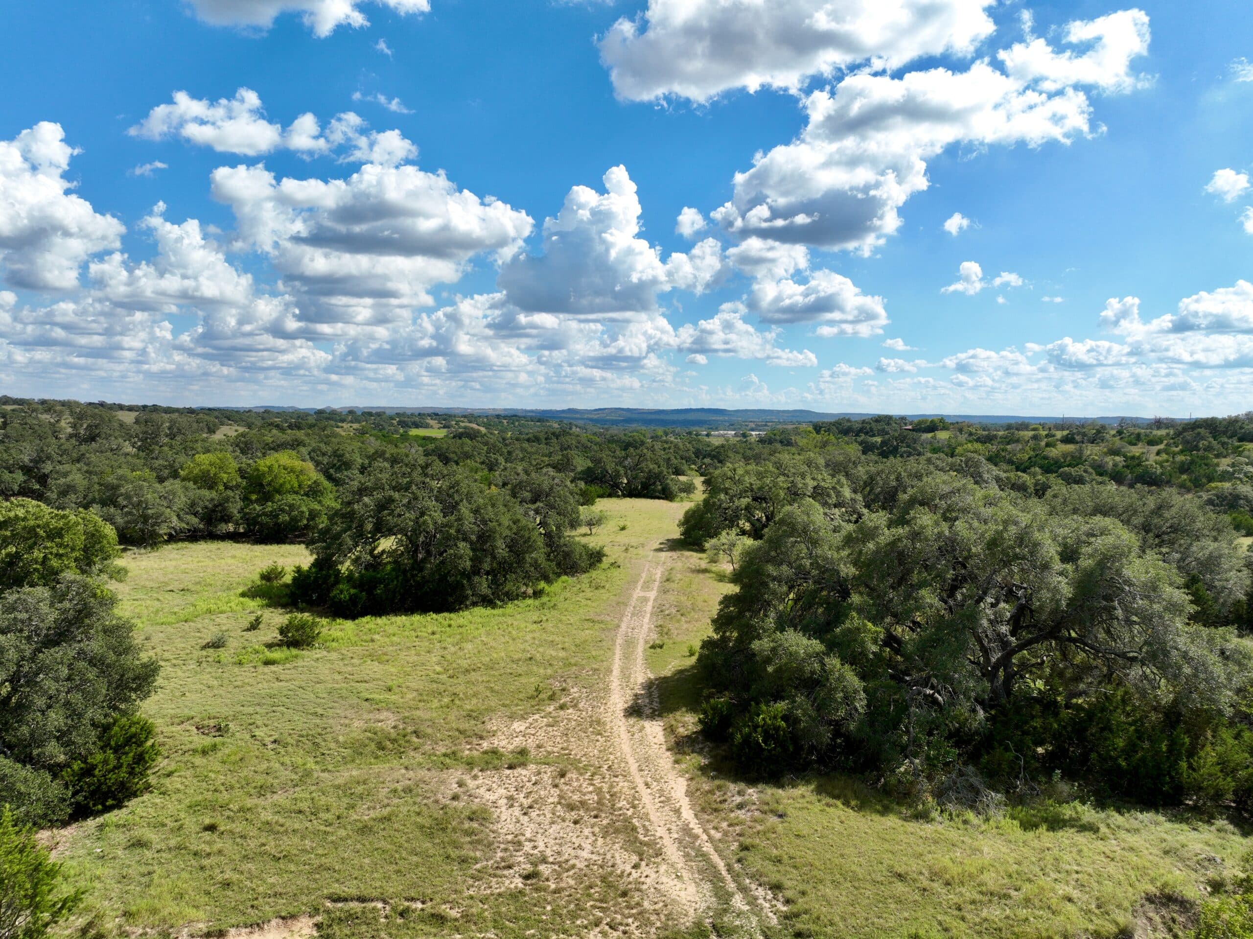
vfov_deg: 56.8
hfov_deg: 71.6
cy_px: 470
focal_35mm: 24
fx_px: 868
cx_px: 626
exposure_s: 1/60
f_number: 4.5
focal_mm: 12.29
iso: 100
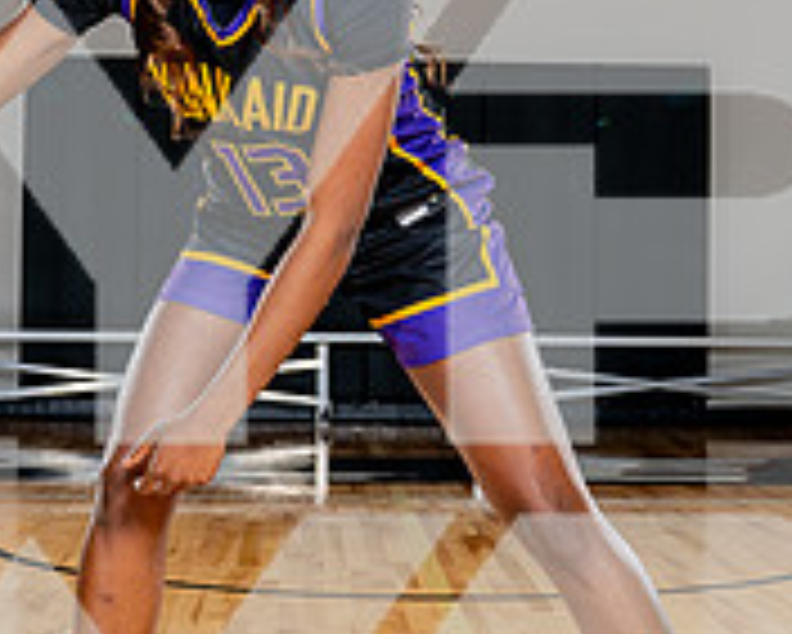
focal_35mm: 93
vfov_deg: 16.5
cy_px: 209
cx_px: 360
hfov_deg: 20.6
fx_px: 2181
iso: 200
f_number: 5.6
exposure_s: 1/250
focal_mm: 30
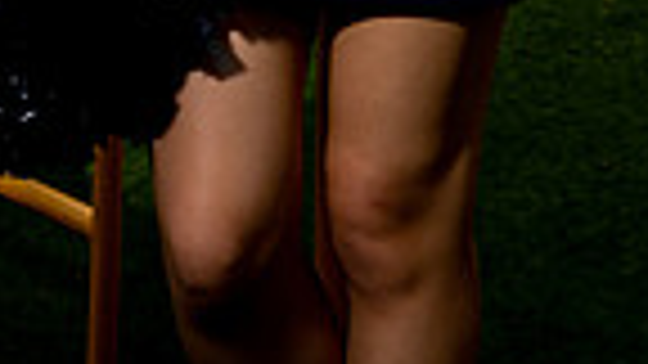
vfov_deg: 6.1
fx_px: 3265
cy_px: -544
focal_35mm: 190
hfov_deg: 11.3
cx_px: 342
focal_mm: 58
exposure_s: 1/250
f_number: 5.6
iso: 100
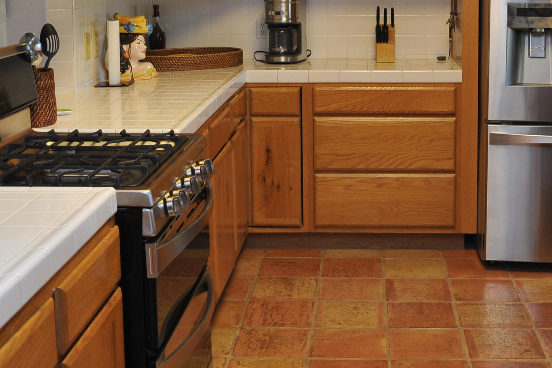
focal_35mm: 61
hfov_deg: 32.8
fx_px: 935
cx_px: 340
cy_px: 48
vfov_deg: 21.8
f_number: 7.1
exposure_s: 1/30
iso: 1000
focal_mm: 30
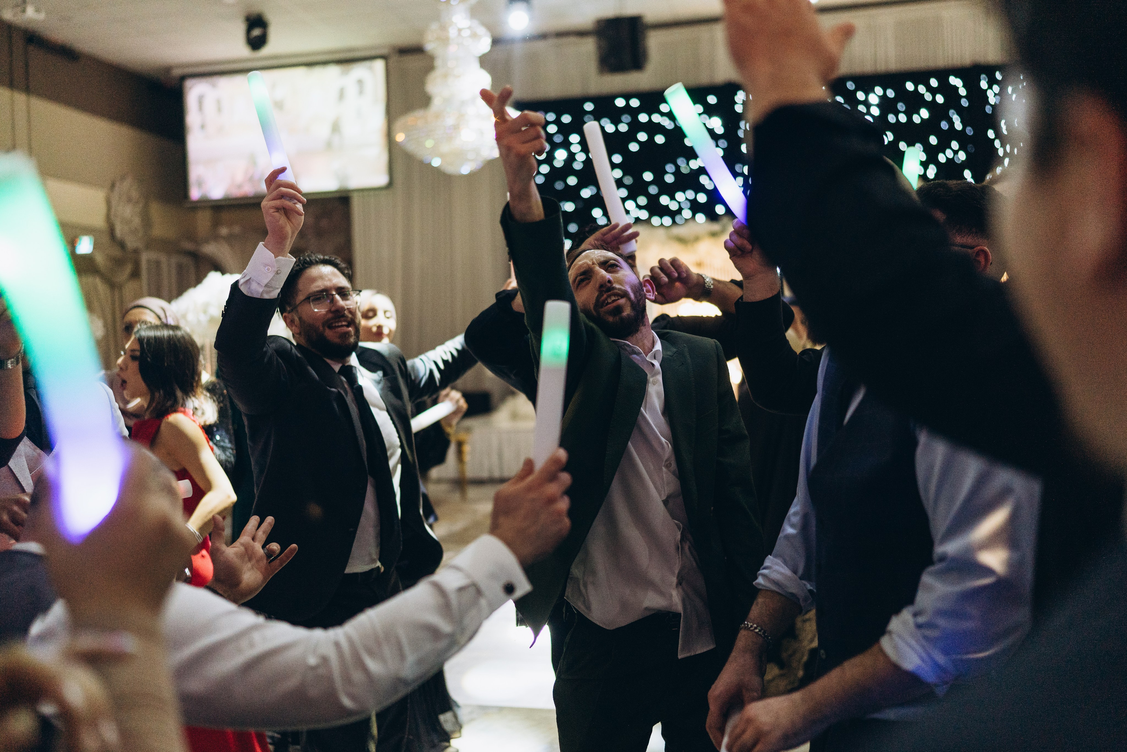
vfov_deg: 37.9
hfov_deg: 54.4
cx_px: 564
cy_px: 376
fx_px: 1096
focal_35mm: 35
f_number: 1.4
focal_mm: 35
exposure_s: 1/640
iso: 1600
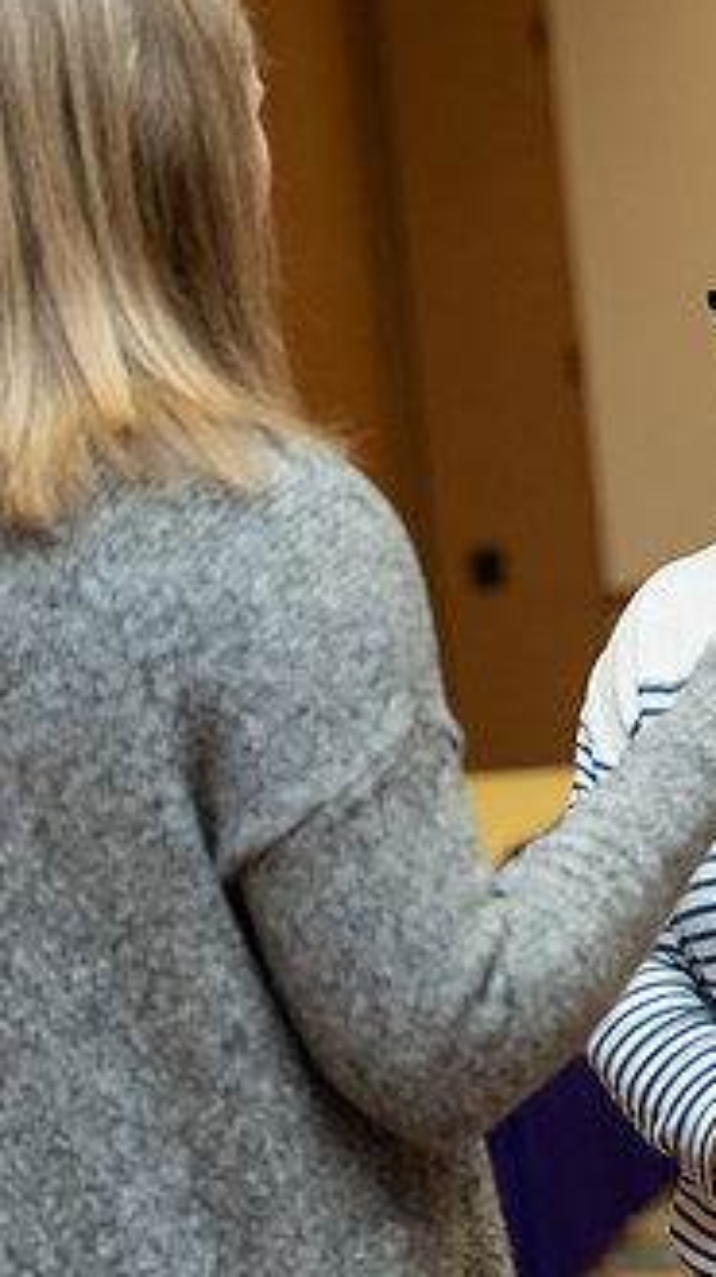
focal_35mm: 129
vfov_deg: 16.6
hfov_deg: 9.3
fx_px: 4365
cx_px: 685
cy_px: 606
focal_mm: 70
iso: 1250
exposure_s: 1/200
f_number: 3.5
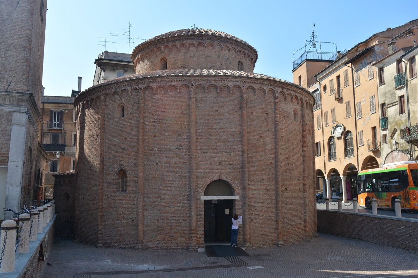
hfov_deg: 57.2
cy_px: 139
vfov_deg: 40.0
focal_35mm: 33
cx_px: 209
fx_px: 383
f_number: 8
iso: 100
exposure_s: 1/250
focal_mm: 22
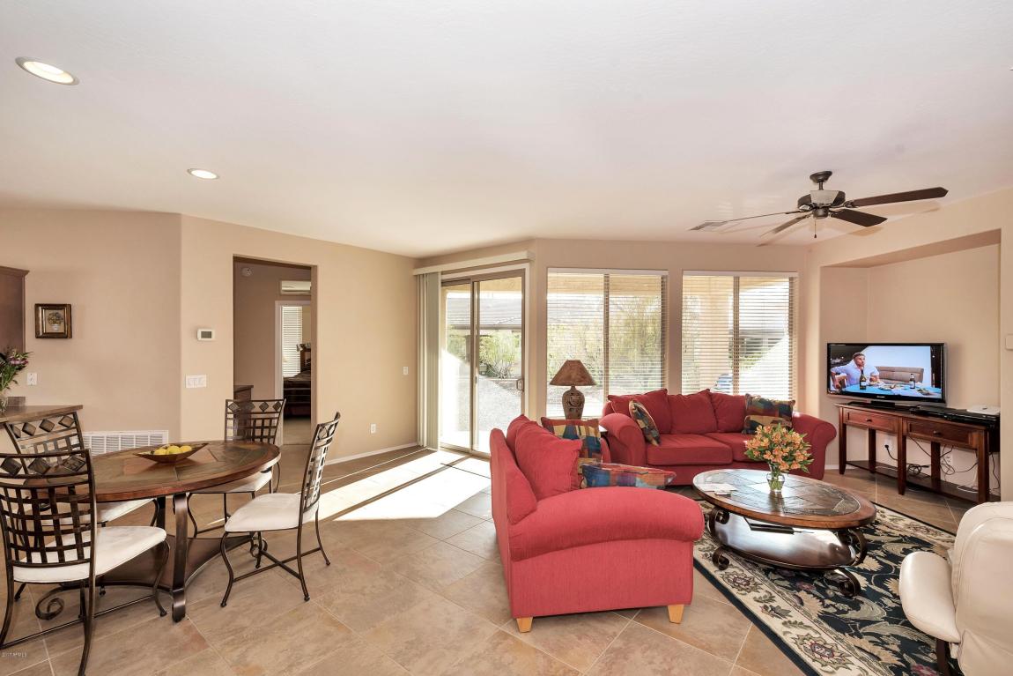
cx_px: 506
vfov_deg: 77.3
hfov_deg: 100.4
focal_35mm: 15
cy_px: 338
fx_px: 422
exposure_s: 1/80
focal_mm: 15
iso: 320
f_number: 8
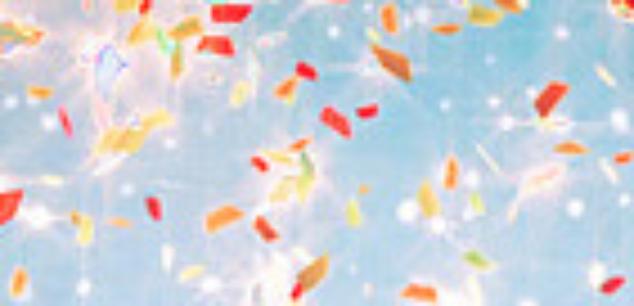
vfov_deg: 5.8
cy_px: 773
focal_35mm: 178
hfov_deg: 12.4
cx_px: 539
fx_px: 2896
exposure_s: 1/200
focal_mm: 35
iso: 3600
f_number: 2.8
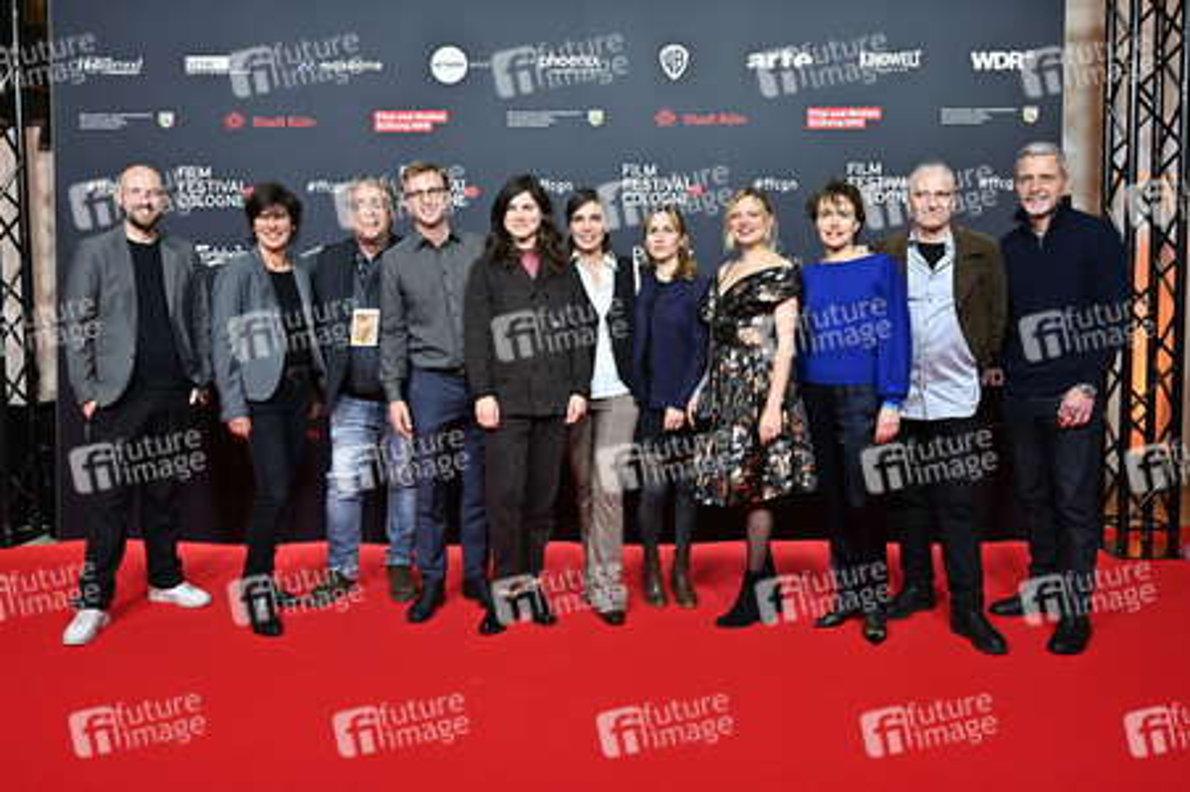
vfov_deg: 47.9
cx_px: 595
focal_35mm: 27
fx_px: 892
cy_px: 396
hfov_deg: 67.4
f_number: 5
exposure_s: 1/200
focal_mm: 27
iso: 1250
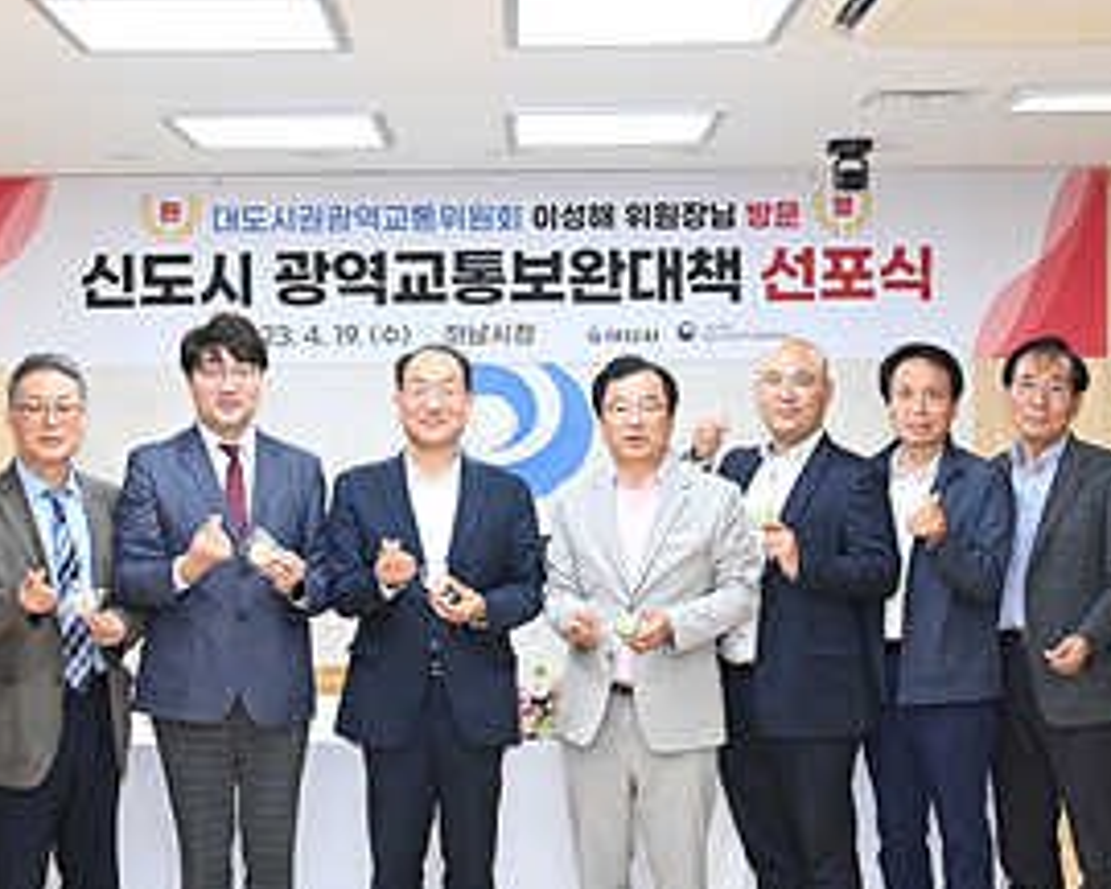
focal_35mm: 69
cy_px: 479
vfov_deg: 22.2
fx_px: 2269
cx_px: 551
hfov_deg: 27.5
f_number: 5.6
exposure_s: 1/80
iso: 800
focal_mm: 31
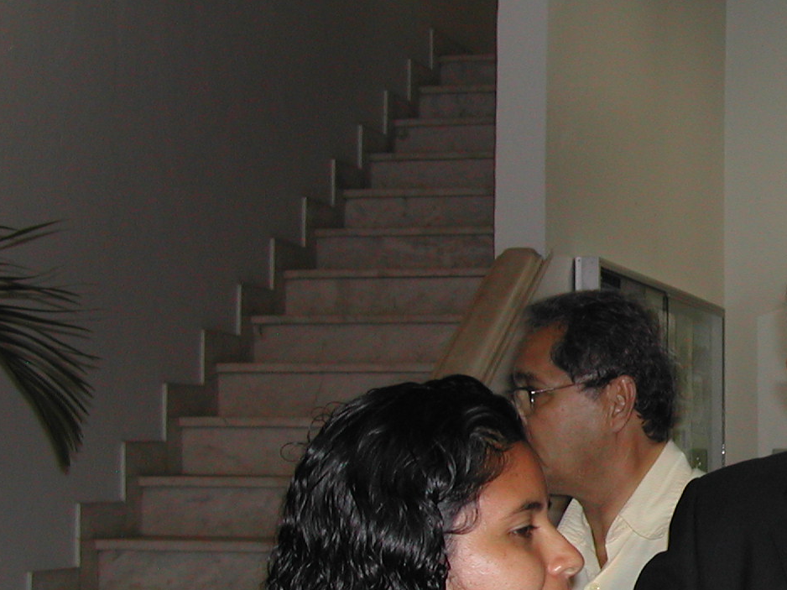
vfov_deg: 17.7
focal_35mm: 83
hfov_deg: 22.4
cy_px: 420
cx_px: 829
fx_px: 1887
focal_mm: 8
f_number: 2.8
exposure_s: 1/60
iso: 100
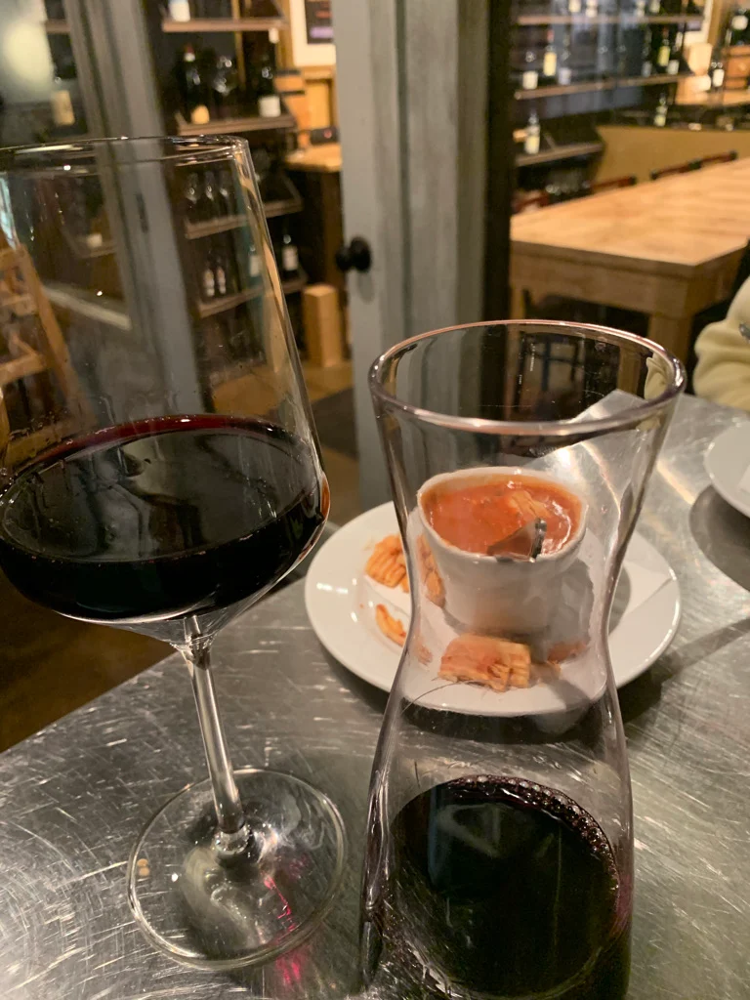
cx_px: 375
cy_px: 500
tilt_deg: -28.0
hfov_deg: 53.1
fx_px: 751
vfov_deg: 67.3
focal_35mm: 26
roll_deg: +3.0
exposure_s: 1/30
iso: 500
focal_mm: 4.25
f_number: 1.8
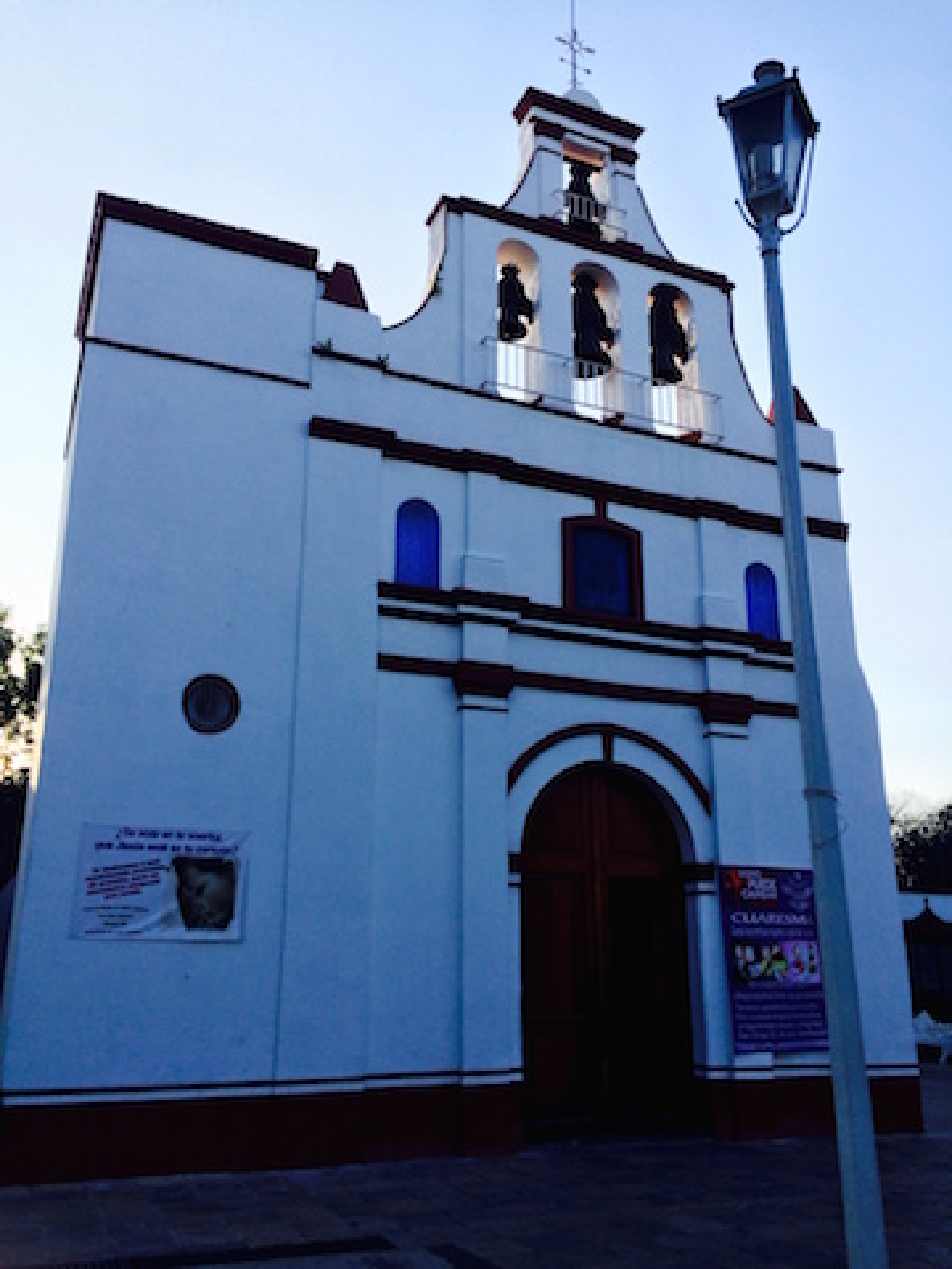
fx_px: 1100
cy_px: 634
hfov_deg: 46.8
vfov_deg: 60.0
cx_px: 476
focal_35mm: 30
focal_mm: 4.12
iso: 32
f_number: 2.2
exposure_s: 1/892
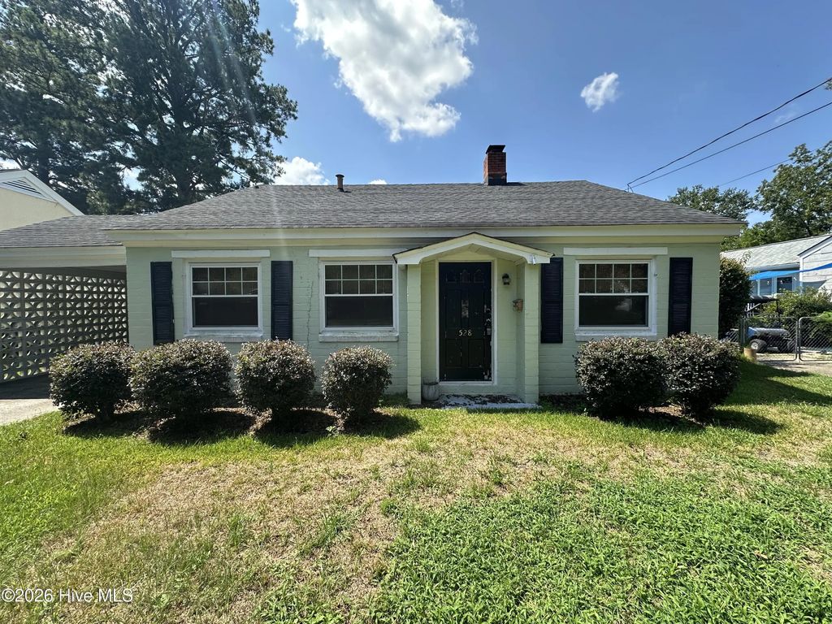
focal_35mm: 14
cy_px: 312
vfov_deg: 85.7
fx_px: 336
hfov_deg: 102.1
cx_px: 416
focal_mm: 2.22
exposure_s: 1/615
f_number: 2.2
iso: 40
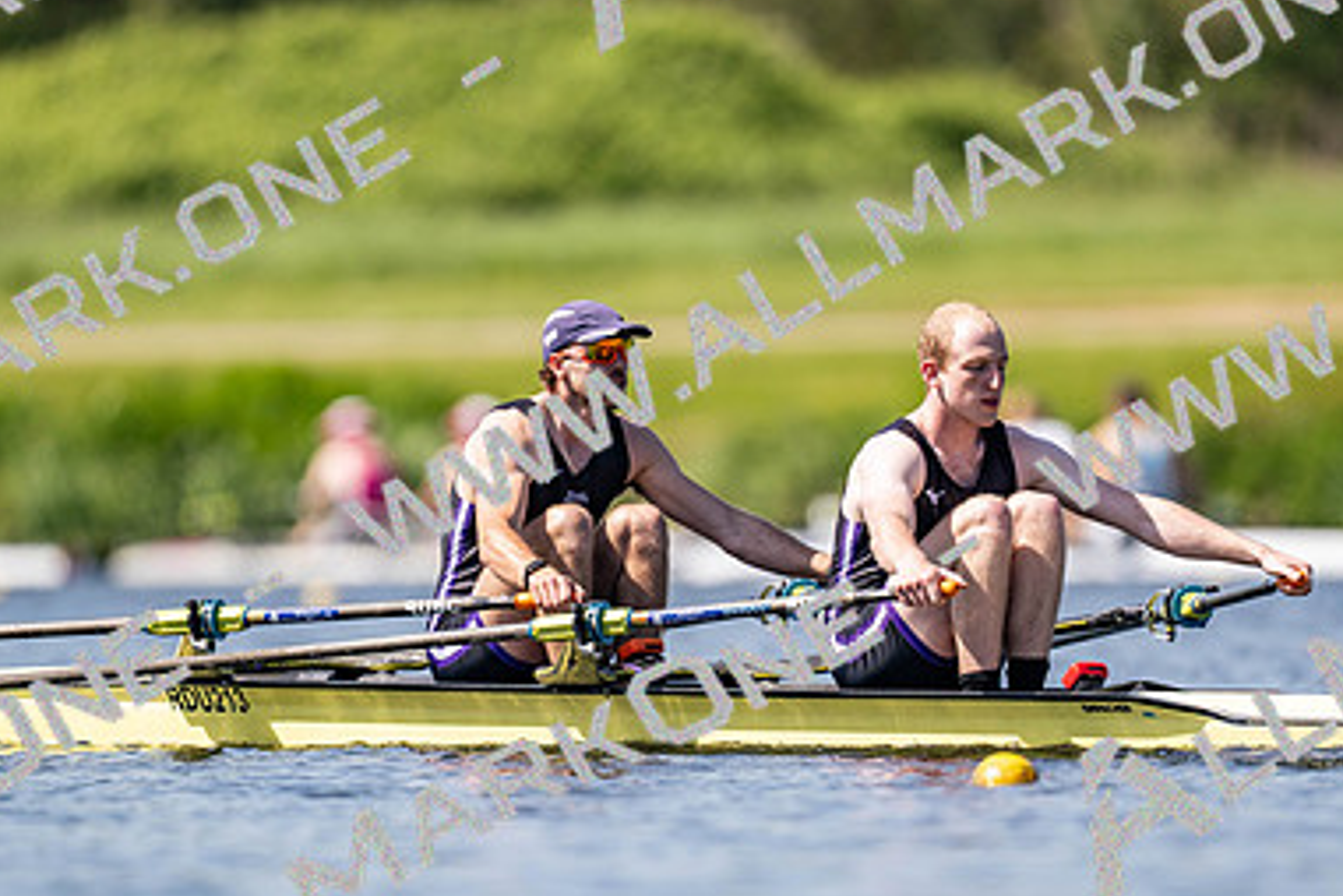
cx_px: 779
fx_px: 34095
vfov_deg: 1.5
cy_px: 570
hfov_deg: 2.3
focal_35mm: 914
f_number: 4
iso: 250
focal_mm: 600
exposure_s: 1/2500
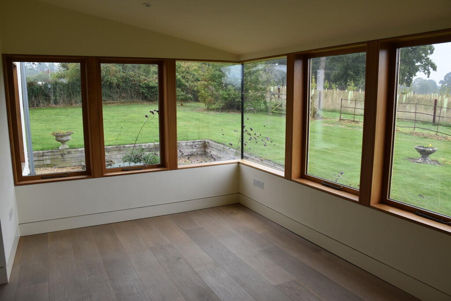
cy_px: 150
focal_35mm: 27
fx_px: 338
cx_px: 226
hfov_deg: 67.4
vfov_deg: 47.9
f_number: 6.3
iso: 400
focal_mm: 18
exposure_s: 1/160
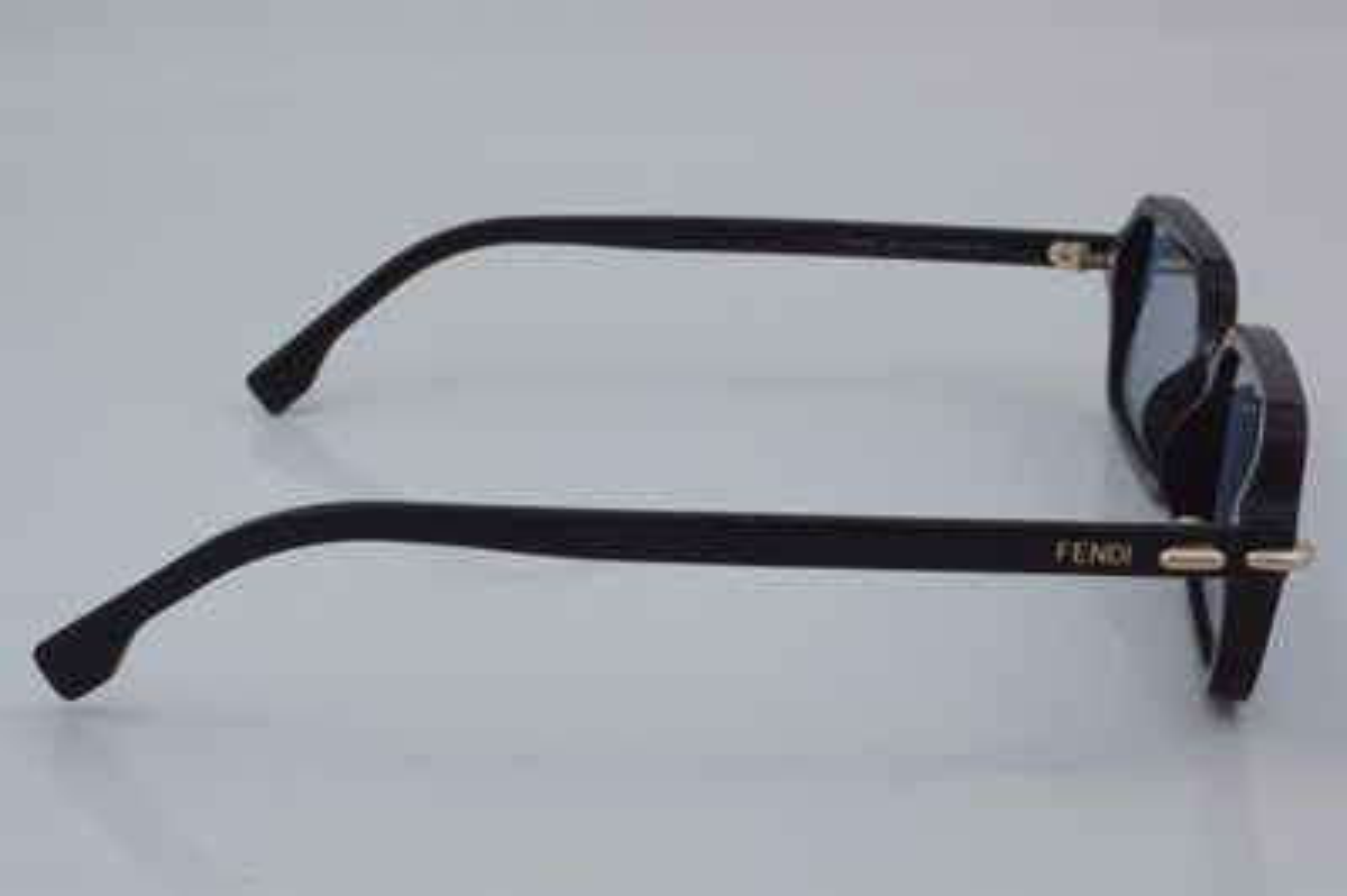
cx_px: 674
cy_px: 448
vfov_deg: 18.2
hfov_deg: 27.0
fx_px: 2804
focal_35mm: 75
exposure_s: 1/4
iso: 100
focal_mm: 50
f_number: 32
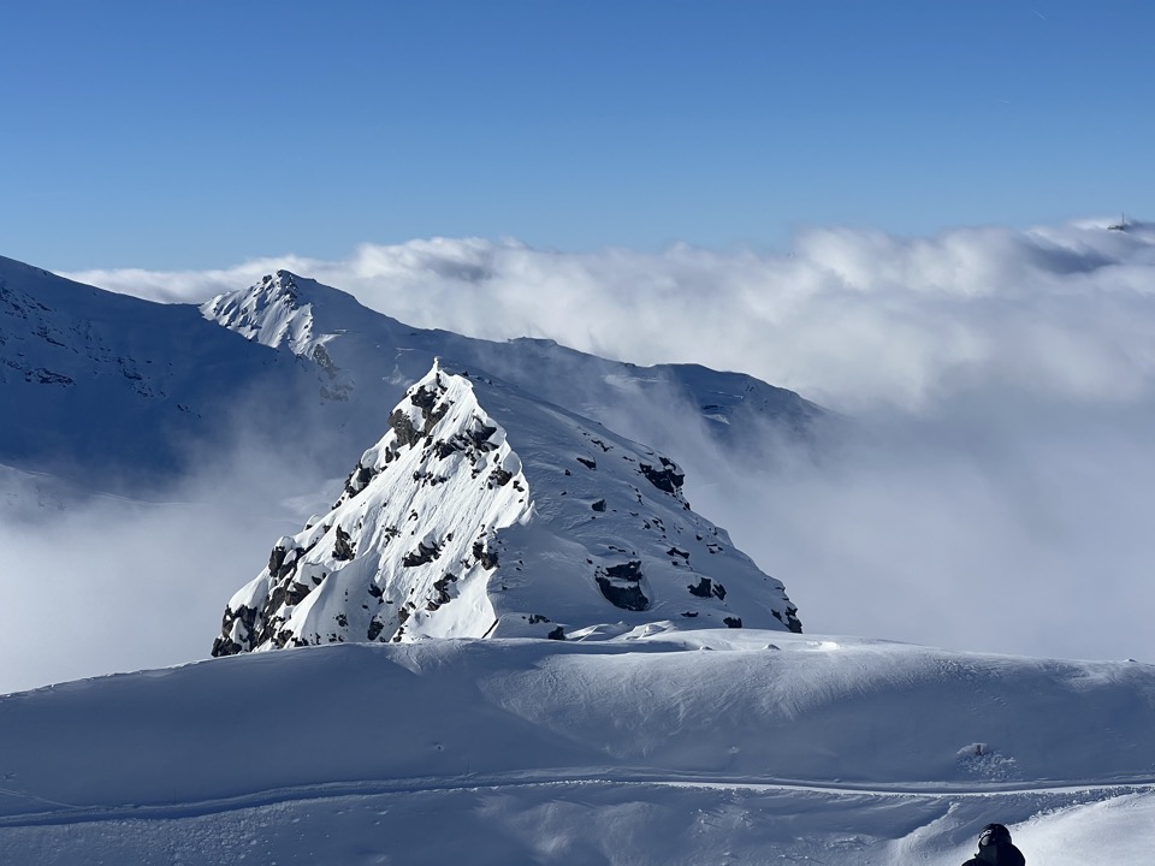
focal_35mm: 77
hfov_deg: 25.3
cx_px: 578
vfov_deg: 19.1
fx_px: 2569
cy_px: 433
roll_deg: +4.0
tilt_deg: -3.7
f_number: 2.8
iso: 32
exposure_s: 1/2370
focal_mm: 9
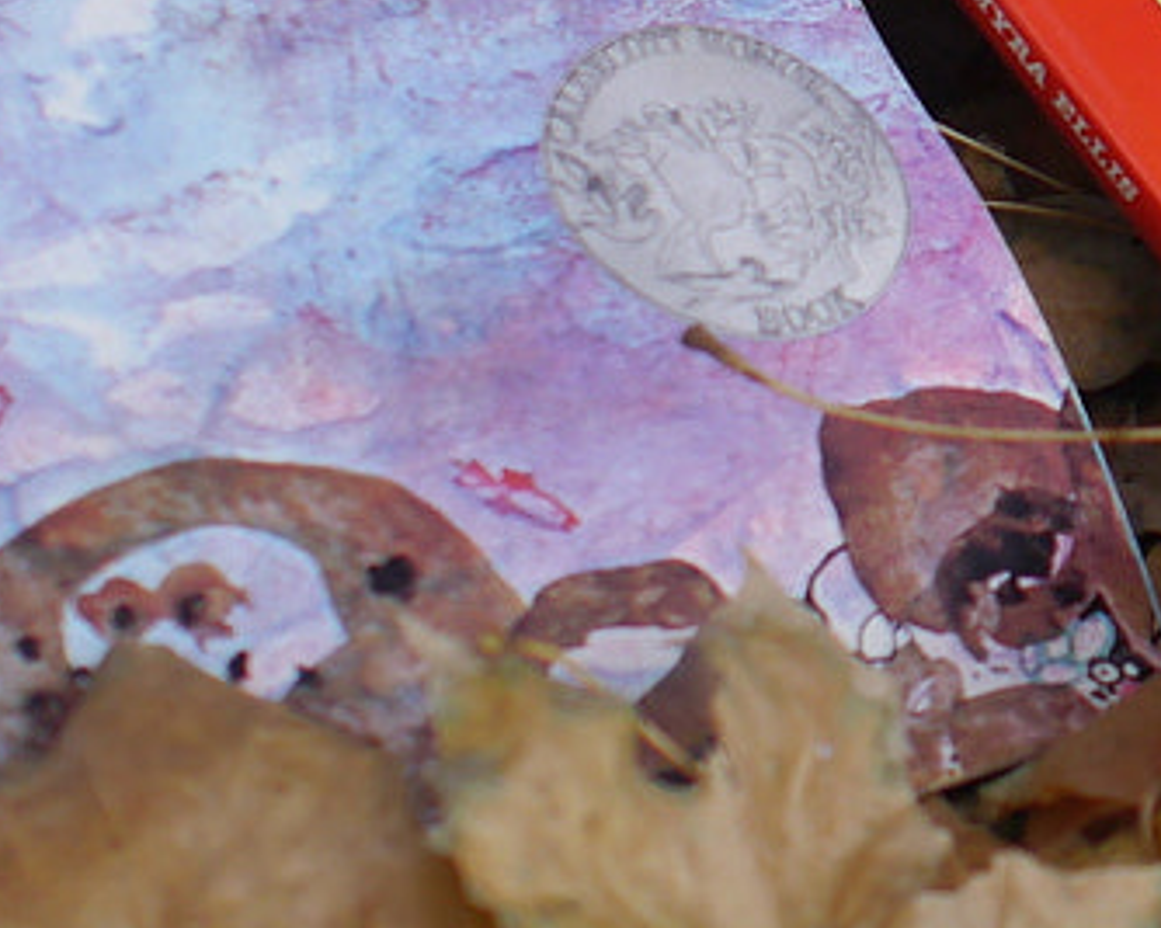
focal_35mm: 159
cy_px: -66
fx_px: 5462
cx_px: 1616
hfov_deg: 11.7
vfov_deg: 9.6
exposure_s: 1/1300
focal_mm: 17
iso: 160
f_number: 2
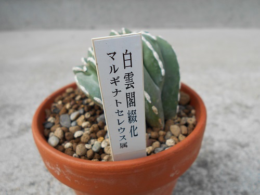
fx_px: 225
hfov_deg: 60.0
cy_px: 98
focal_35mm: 30
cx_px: 130
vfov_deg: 46.8
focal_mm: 5.1
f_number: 3.4
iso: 80
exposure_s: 1/200
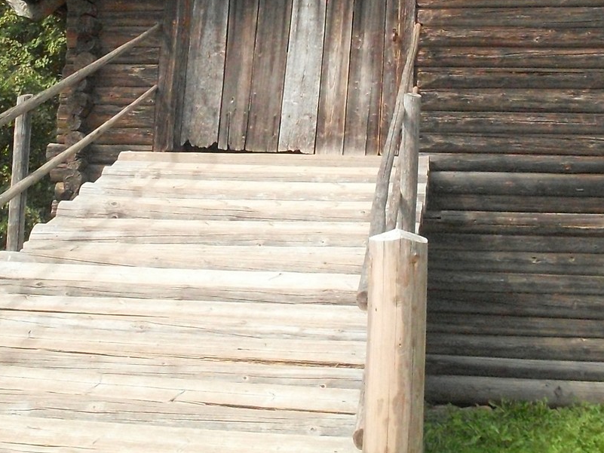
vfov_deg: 21.2
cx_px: 245
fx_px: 1187
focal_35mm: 68
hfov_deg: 28.5
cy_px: 64
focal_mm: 6.3
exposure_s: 1/180
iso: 400
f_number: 8.4
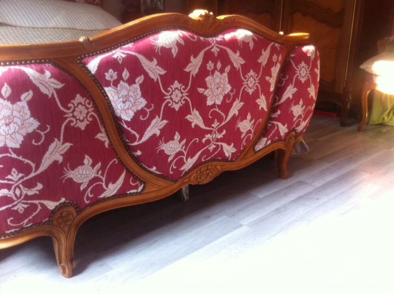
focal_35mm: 35
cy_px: 147
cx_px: 197
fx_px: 398
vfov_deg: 40.6
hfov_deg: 52.7
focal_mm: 3.85
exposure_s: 1/15
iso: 160
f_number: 2.8
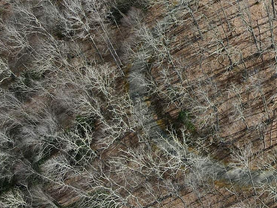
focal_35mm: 66
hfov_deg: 26.6
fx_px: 528
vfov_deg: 20.5
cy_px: -53
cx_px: 318
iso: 100
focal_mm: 4.5
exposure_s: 1/500
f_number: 2.8
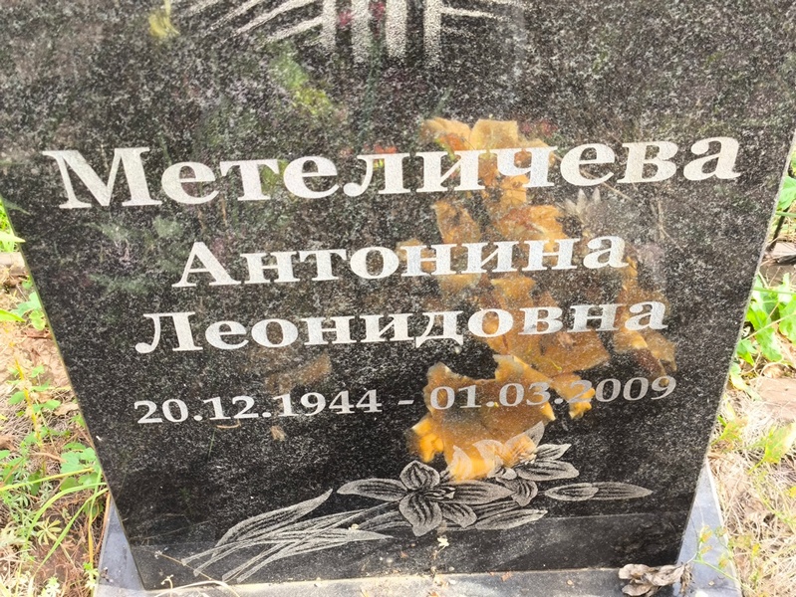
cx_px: 398
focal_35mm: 50
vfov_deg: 29.1
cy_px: 298
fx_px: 1150
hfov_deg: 38.2
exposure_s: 1/120
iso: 64
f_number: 1.7
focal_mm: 4.71
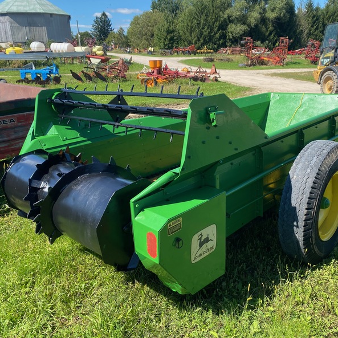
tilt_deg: -18.4
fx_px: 342
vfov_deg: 52.5
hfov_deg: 52.2
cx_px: 200
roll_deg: +0.9
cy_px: 170
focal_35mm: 31
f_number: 1.8
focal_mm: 4.25
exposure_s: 1/1043
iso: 32
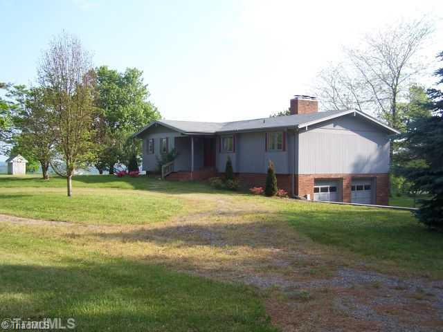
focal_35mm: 38
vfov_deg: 37.7
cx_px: 222
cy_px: 166
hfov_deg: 49.0
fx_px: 486
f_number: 2.8
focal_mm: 6.3
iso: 80
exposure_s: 1/500
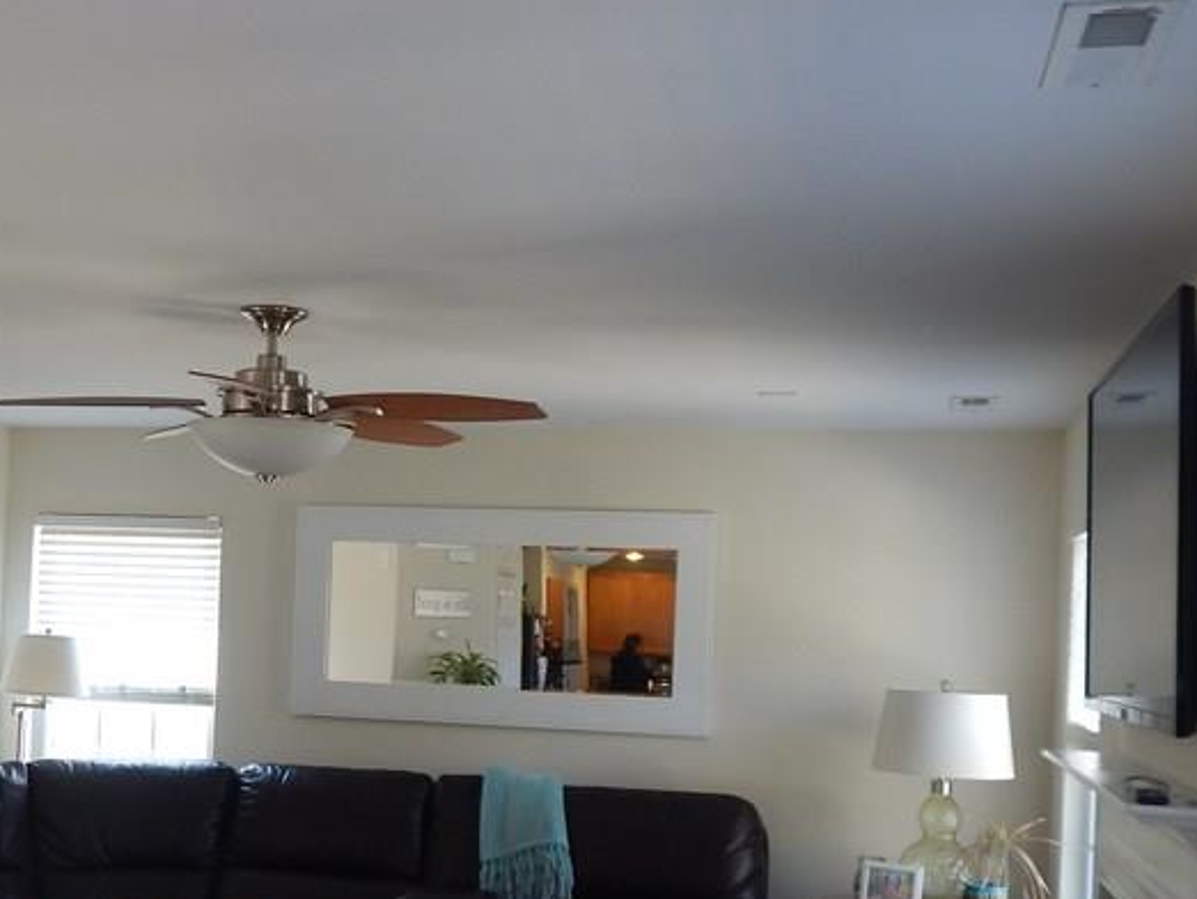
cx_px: 369
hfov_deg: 38.3
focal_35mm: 49
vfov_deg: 29.4
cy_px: 638
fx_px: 1695
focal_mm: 4.5
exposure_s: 1/30
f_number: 3.1
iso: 140
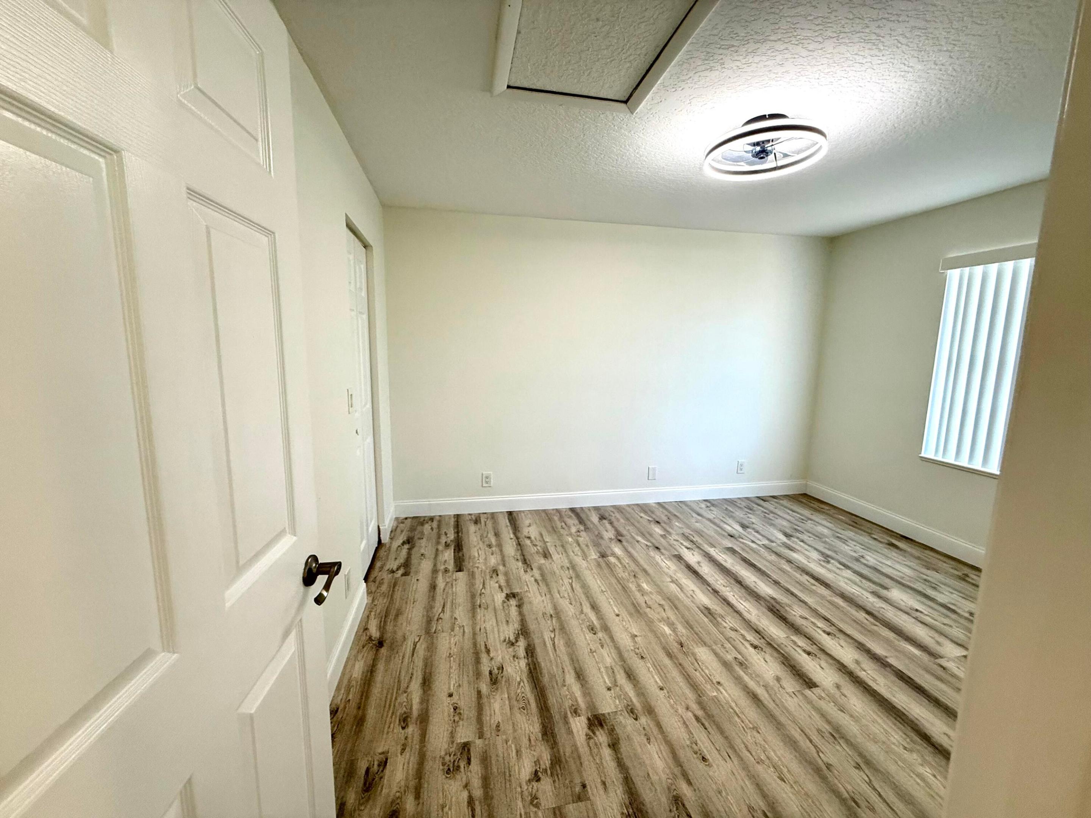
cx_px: 546
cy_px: 409
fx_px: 441
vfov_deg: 85.7
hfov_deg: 102.1
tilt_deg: -8.0
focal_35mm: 14
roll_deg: -0.8
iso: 160
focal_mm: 2.22
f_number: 2.2
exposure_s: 1/120
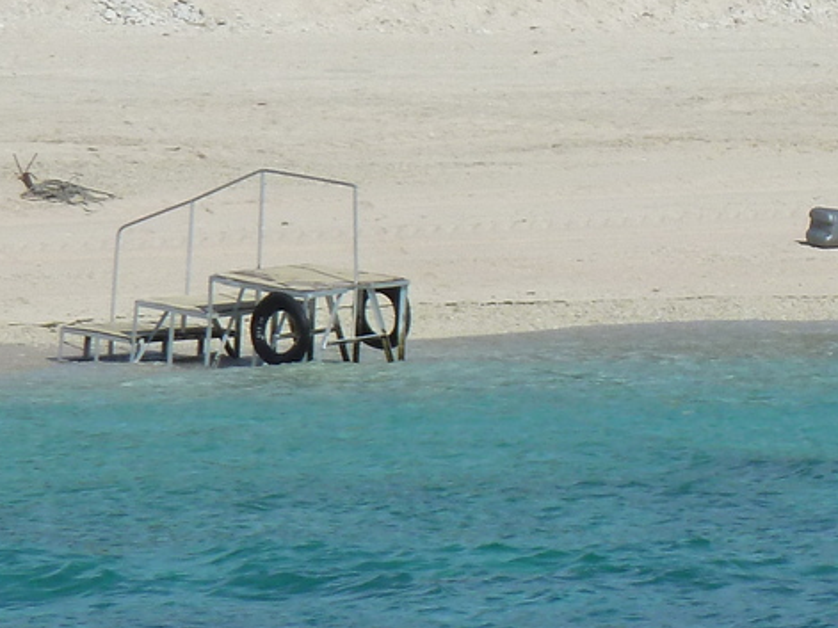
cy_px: 231
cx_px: 657
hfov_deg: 2.0
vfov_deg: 1.5
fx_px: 24614
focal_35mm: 1017
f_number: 5.6
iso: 125
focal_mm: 49.2
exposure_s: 1/640
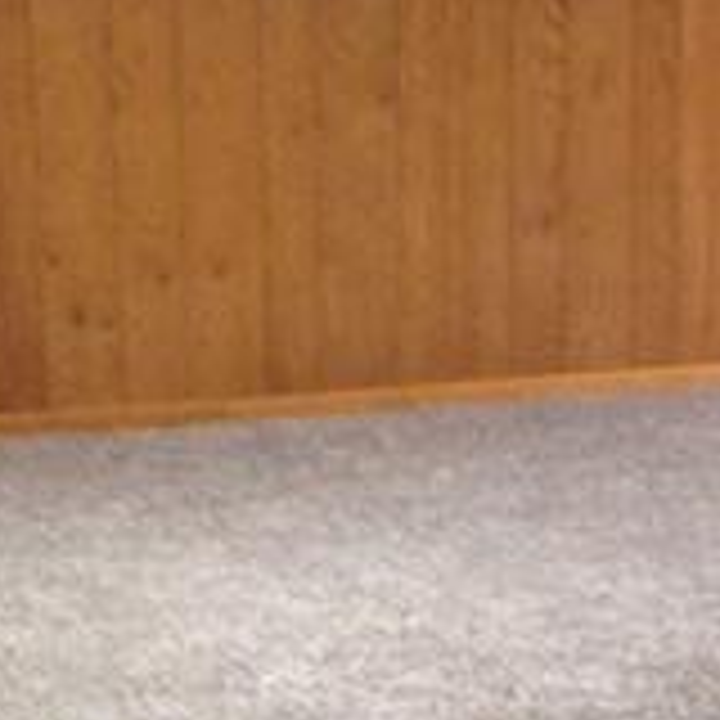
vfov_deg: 14.9
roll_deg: -0.7
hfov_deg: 14.4
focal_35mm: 117
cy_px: 490
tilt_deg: -11.6
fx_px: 2753
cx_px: 904
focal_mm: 4.12
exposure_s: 1/20
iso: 200
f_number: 2.4
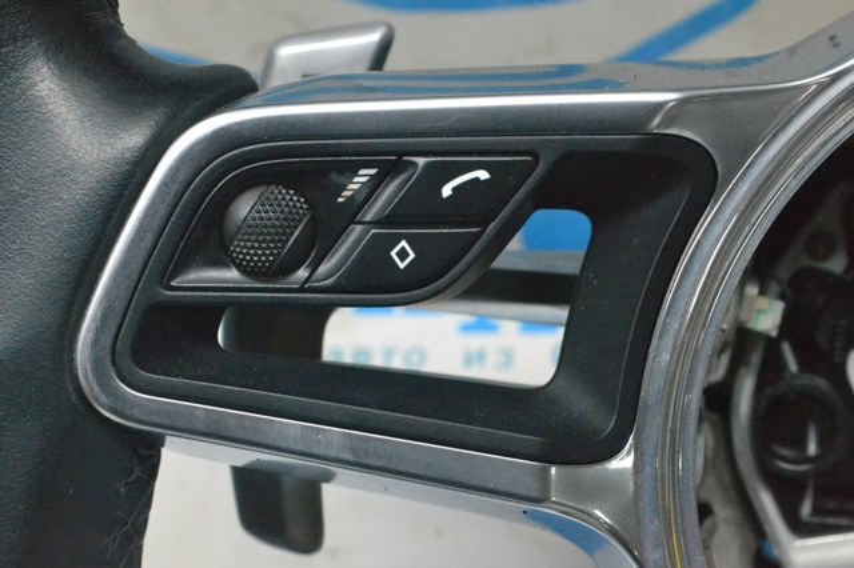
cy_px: 284
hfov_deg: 24.6
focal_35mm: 82
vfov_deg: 16.5
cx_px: 427
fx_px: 1956
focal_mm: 55
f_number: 10
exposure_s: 1/160
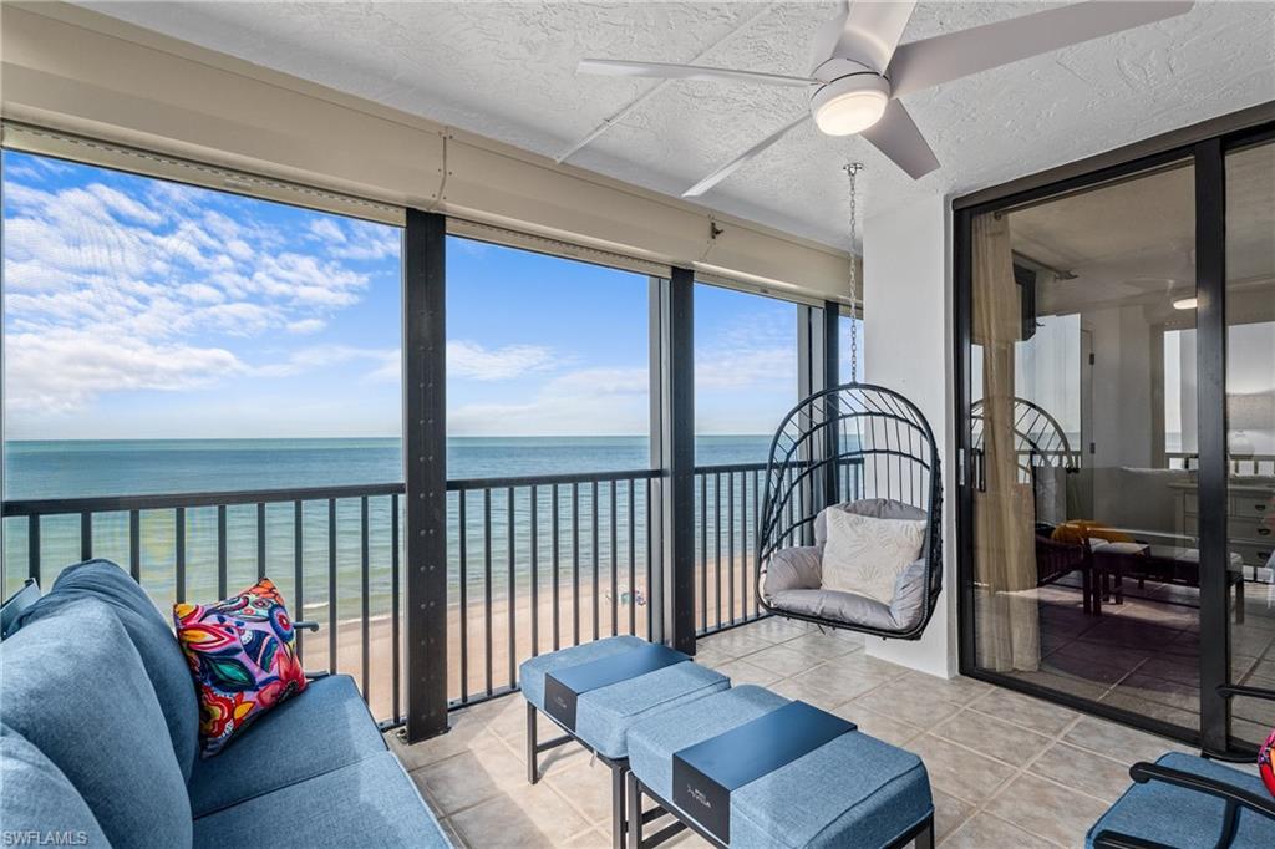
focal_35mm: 16
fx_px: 566
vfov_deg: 73.7
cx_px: 638
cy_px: 424
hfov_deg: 96.8
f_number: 9
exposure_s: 1/40
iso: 640
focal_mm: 16
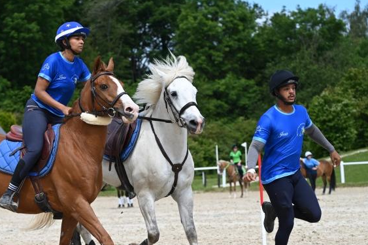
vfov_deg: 9.6
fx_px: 1451
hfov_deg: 14.4
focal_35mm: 142
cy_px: 161
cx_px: 118
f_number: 5.6
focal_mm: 100
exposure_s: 1/1250
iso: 250
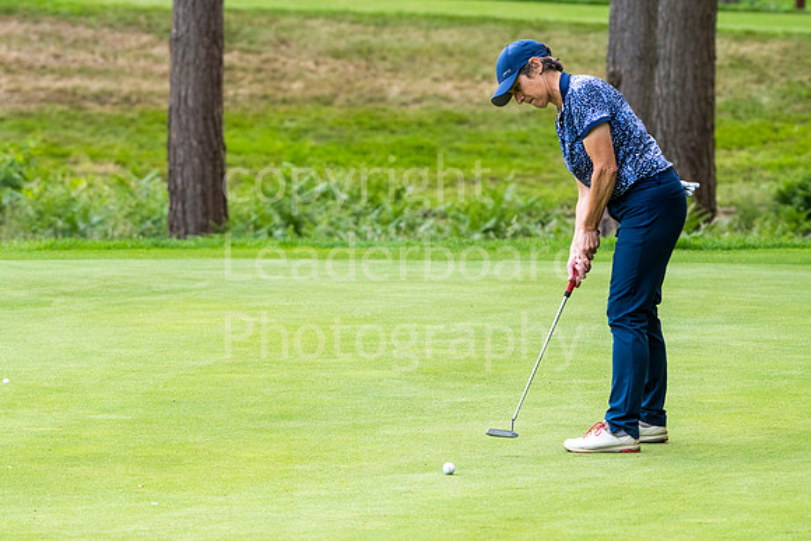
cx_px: 406
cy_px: 270
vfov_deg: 3.4
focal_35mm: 405
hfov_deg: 5.1
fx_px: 9125
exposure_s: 1/640
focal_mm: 270
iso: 800
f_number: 6.3
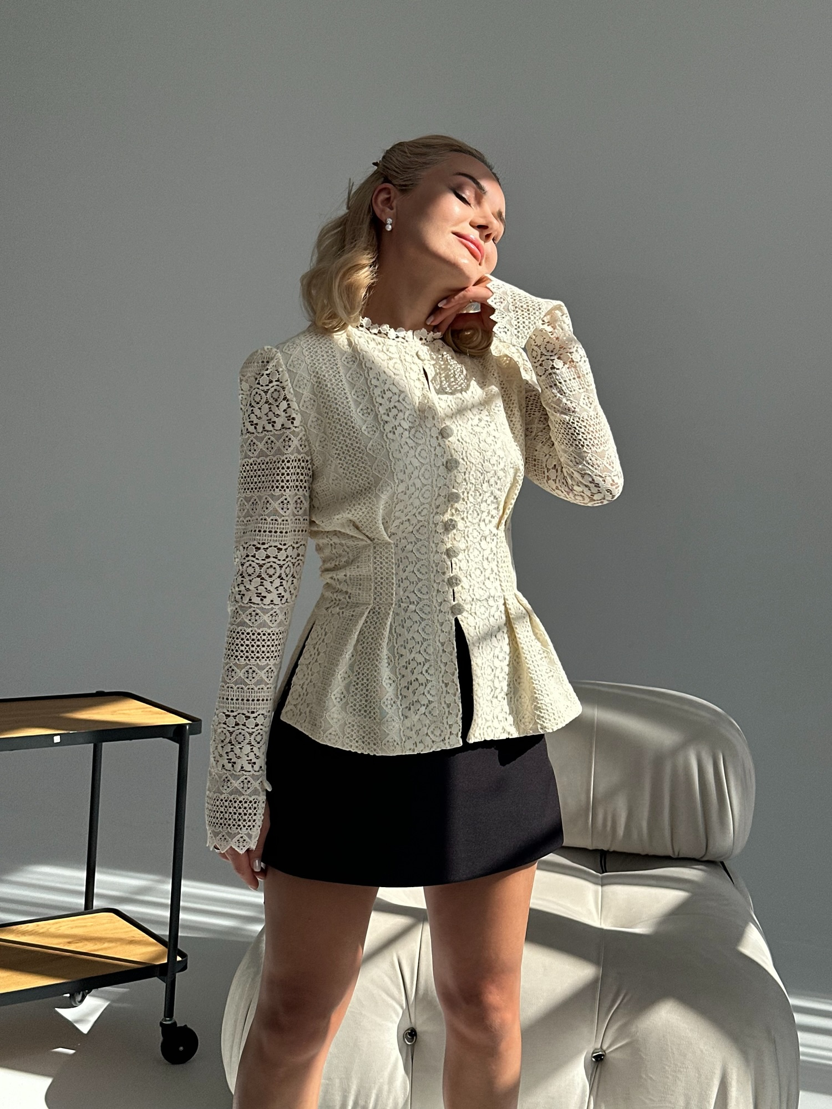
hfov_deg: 30.3
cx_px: 416
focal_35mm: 48
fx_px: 1538
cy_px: 554
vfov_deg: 39.7
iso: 64
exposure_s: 1/3058
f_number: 1.78
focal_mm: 6.86
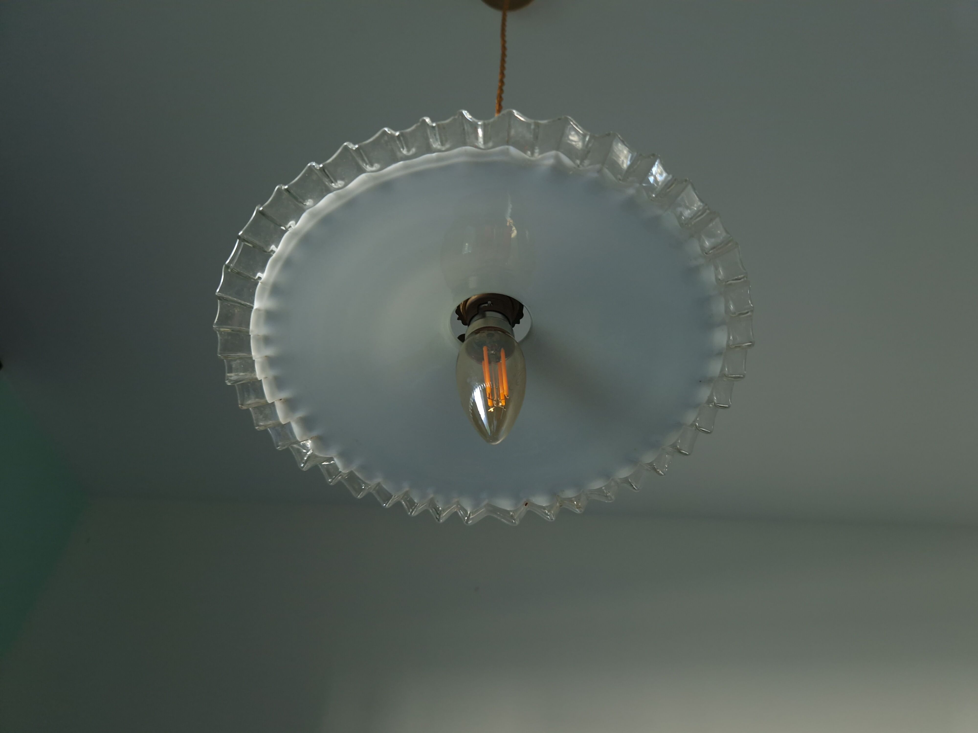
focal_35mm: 23
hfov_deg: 73.9
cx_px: 489
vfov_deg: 58.9
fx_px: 650
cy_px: 366
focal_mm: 5.4
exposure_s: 1/60
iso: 125
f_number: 1.8
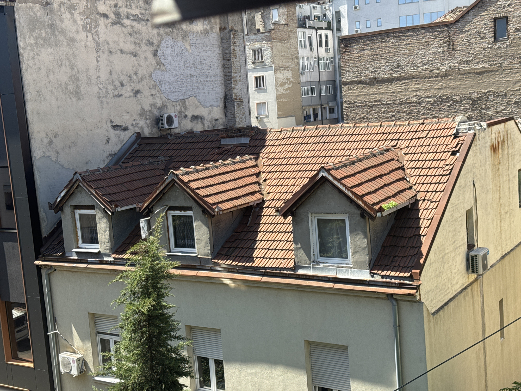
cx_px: 260
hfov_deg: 39.7
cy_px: 196
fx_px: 722
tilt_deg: -7.4
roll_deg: +4.8
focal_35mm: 48
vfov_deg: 30.3
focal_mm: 6.76
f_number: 1.78
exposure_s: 1/1490
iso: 64
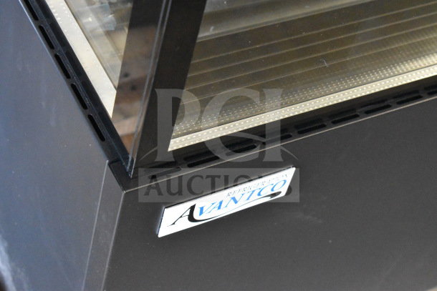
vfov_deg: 16.6
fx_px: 1002
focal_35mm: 82
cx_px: 218
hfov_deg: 24.6
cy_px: 146
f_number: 5.6
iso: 12800
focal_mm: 55
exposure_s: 1/100
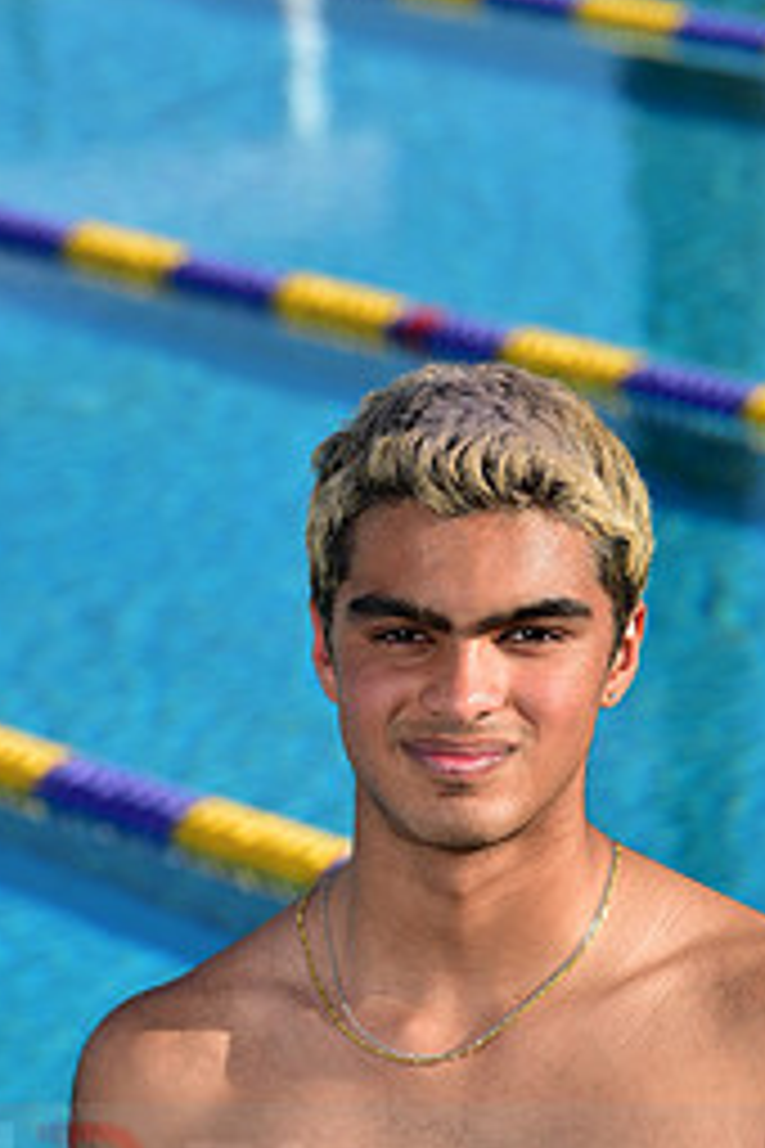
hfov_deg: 4.9
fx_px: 8861
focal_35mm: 278
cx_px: 511
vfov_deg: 7.4
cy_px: 1166
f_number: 6.3
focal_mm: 122
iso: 64
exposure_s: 1/250
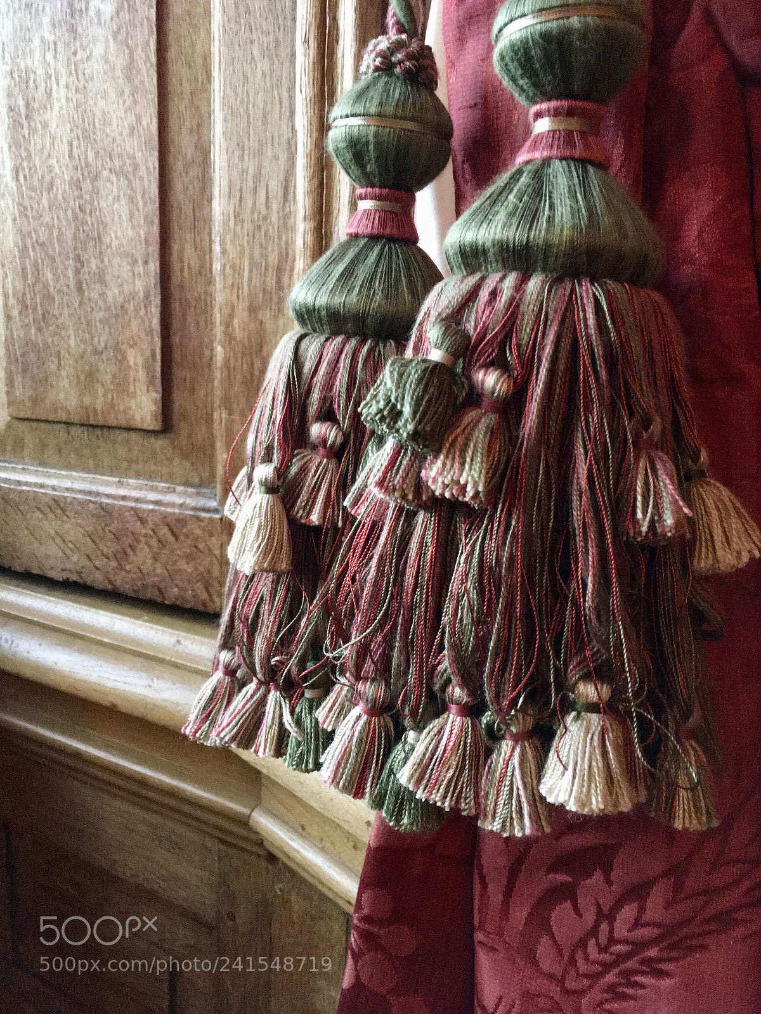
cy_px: 507
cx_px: 380
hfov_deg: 48.2
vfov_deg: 61.7
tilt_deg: -11.1
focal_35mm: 29
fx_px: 850
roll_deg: -1.8
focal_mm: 4.15
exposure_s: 1/17
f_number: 2.2
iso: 250
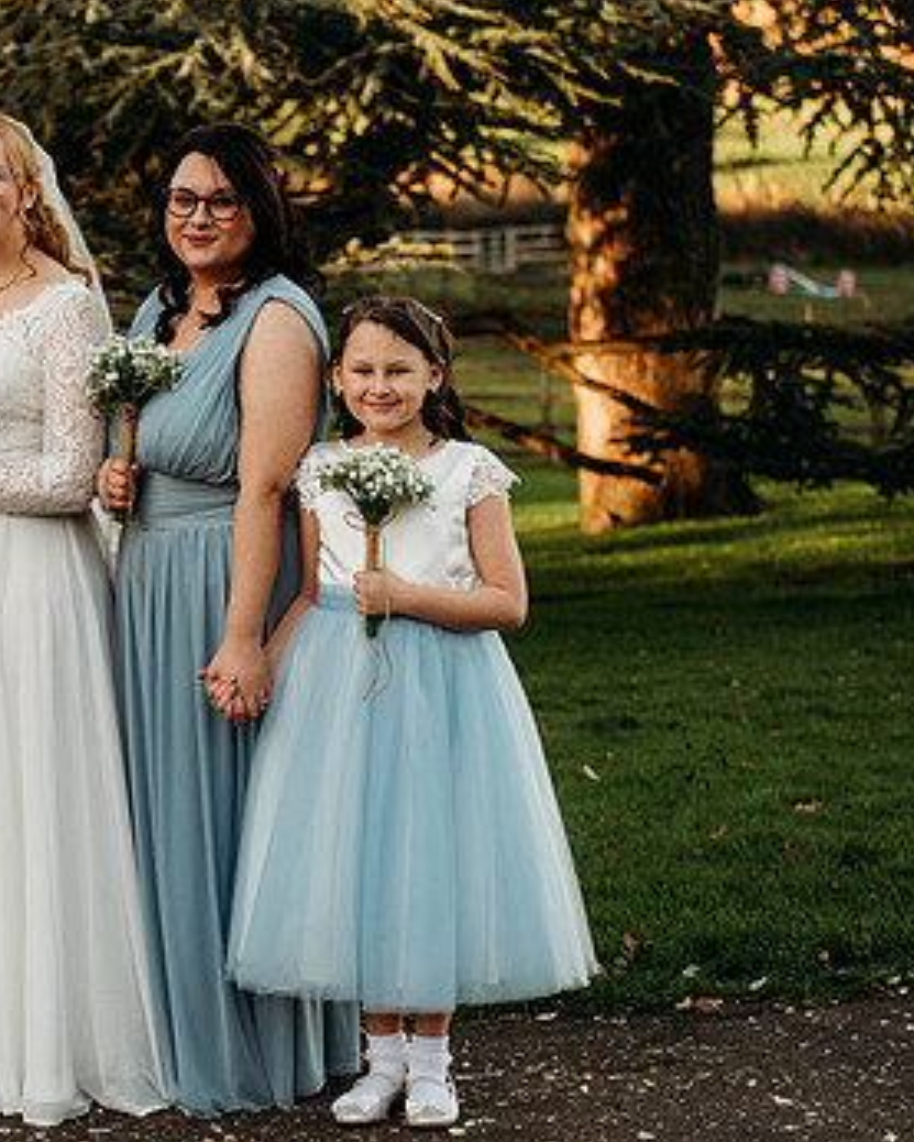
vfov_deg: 17.5
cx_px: -3
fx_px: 3718
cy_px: 617
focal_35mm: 110
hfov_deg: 13.8
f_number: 4
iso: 100
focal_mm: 70
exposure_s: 1/250
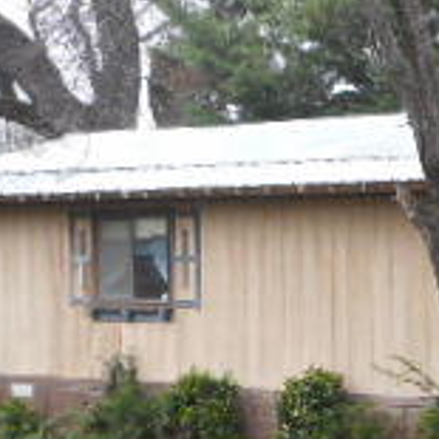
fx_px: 1306
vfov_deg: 18.7
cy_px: 408
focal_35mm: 91
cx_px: 532
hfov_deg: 18.1
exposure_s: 1/30
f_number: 3.7
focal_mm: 4.5
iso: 80
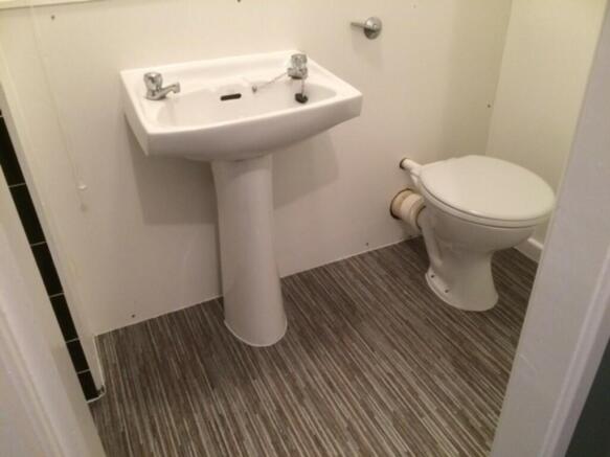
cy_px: 228
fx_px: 511
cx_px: 305
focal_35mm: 29
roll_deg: +1.5
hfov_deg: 61.7
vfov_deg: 48.2
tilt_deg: -33.1
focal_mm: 4.15
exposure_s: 1/33
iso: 250
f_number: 2.2
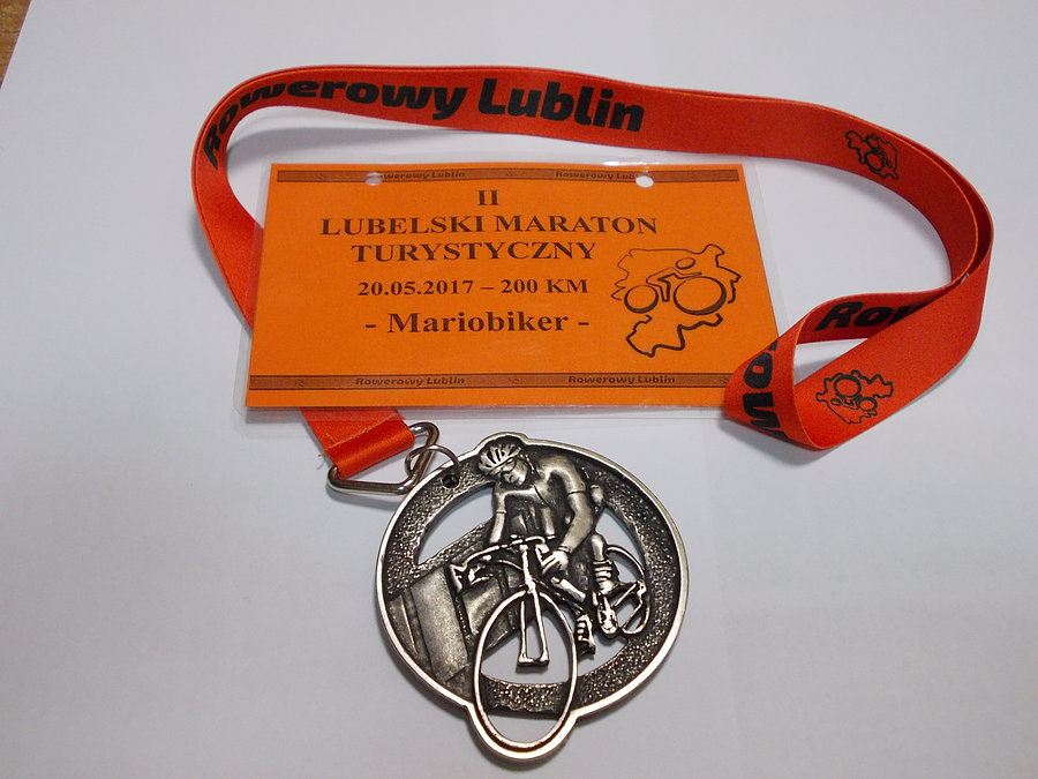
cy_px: 390
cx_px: 519
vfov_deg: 33.6
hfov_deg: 43.9
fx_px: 1289
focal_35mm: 43
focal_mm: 6.1
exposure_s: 1/20
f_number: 3.3
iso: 200
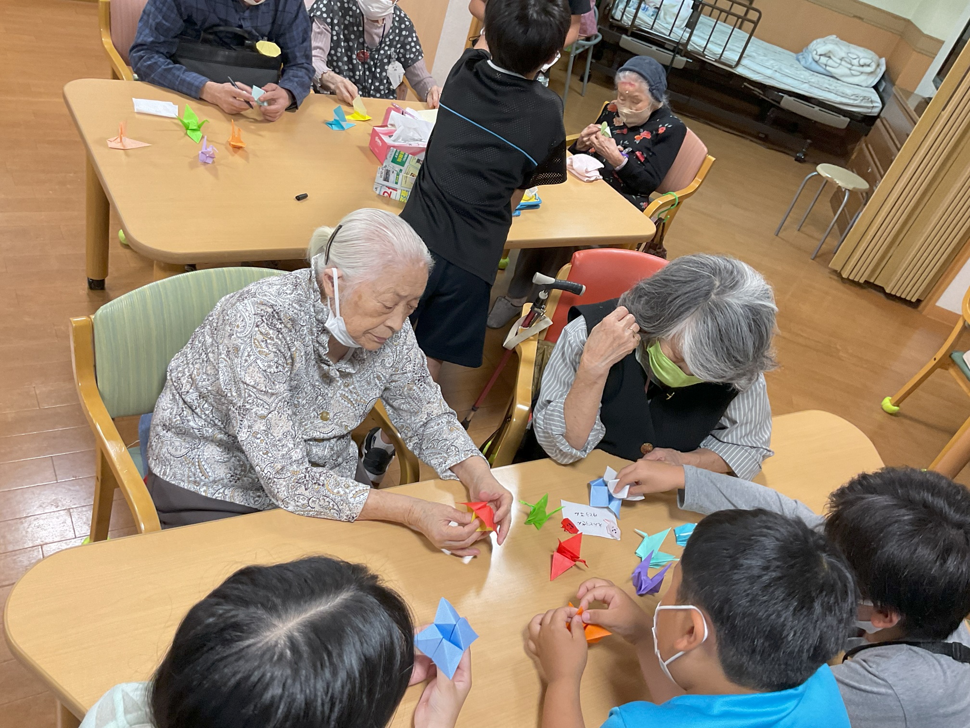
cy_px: 364
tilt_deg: -35.8
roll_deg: -21.7
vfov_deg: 48.2
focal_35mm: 29
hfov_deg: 61.7
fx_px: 813
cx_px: 485
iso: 80
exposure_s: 1/50
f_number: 1.8
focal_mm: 3
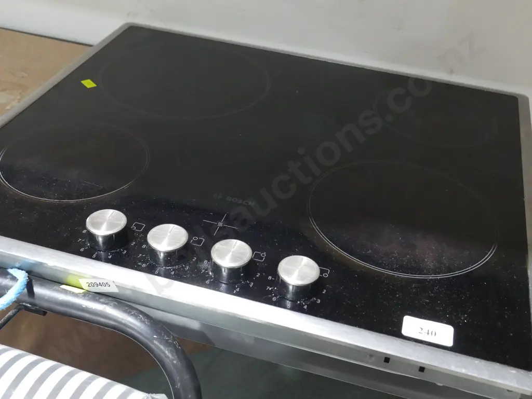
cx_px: 266
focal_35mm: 42
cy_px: 200
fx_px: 646
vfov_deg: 34.4
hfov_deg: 44.8
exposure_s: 1/60
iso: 3200
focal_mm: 21
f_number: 5.6
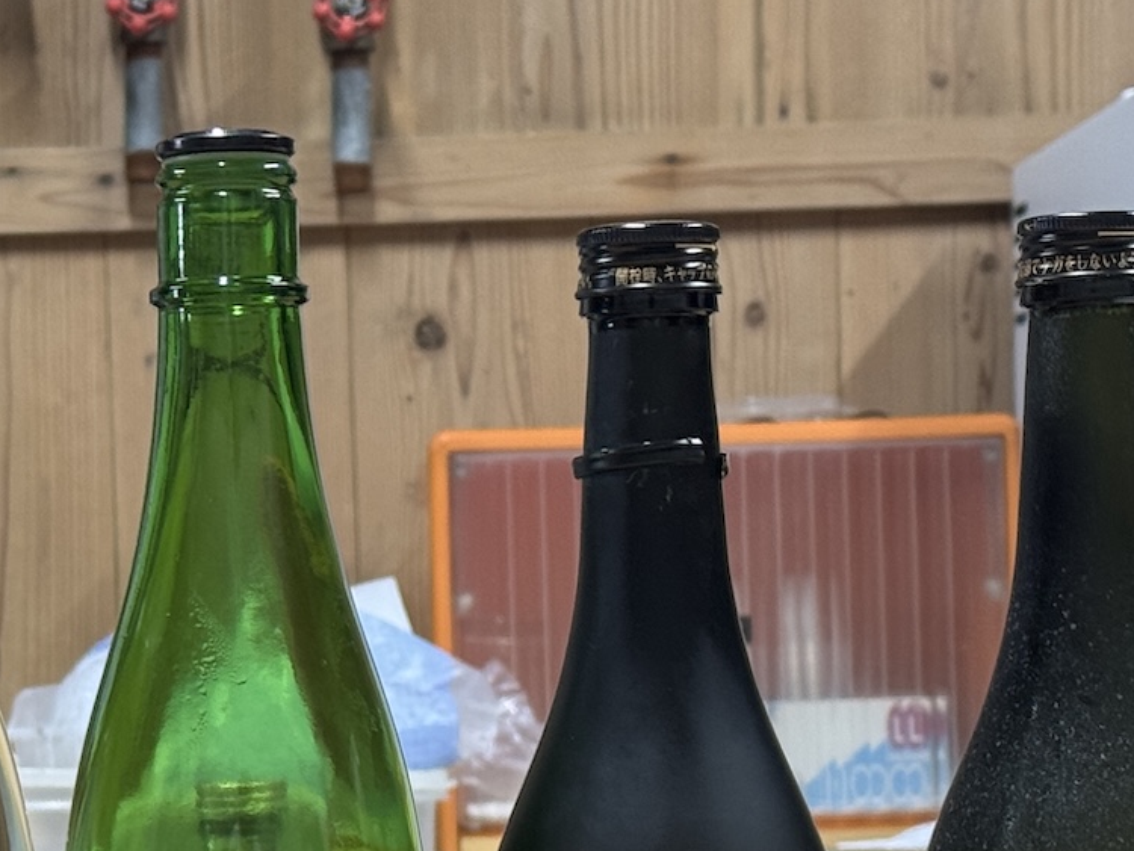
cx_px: 33
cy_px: 765
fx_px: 4195
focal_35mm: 128
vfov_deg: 11.5
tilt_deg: -1.8
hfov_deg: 15.2
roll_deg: +1.7
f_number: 1.78
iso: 160
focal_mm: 6.76
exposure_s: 1/50
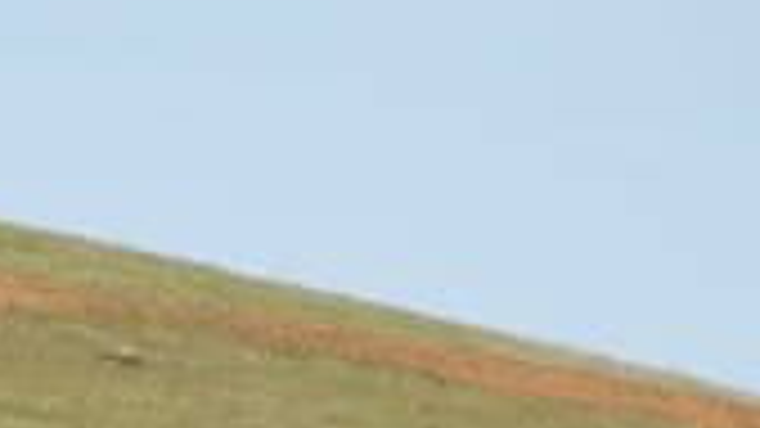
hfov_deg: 1.8
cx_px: 47
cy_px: 640
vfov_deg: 1.0
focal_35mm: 1193
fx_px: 24038
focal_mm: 200
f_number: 5.6
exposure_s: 1/1000
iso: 200
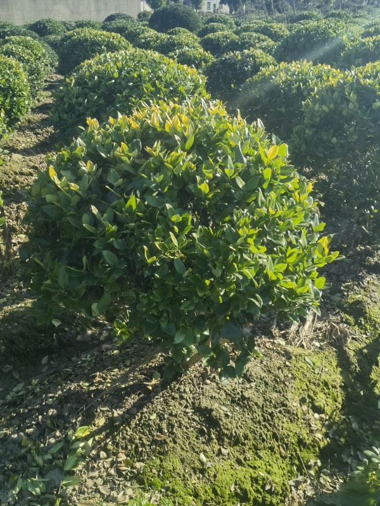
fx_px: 527
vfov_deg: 51.3
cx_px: 155
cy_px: 228
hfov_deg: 39.5
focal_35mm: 36
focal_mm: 6.67
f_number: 1.9
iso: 50
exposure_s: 1/2347
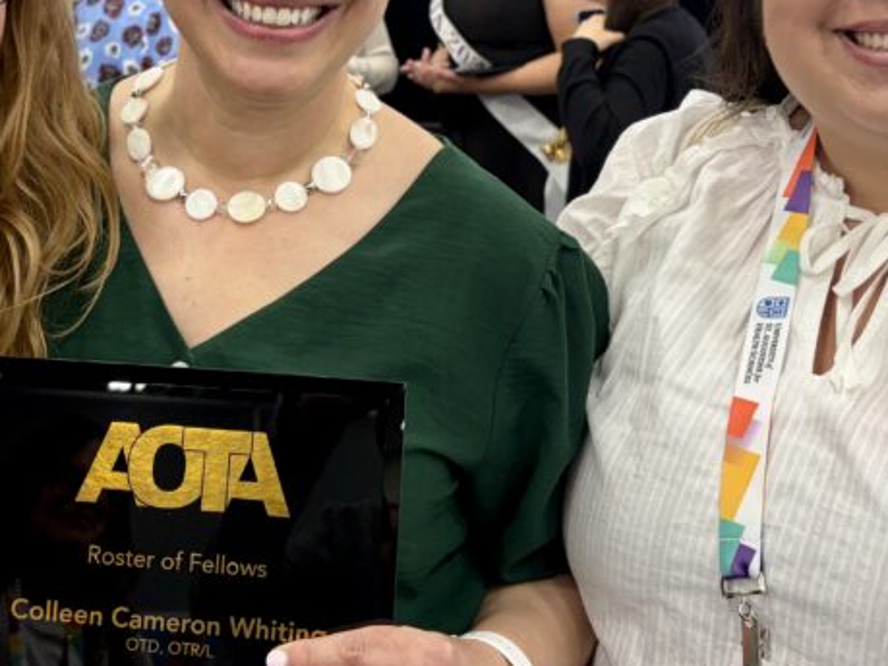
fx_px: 1487
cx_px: 310
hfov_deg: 33.0
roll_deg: +2.6
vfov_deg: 24.7
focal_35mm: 58
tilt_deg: -6.3
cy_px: 105
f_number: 1.6
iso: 80
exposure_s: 1/80
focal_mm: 5.96
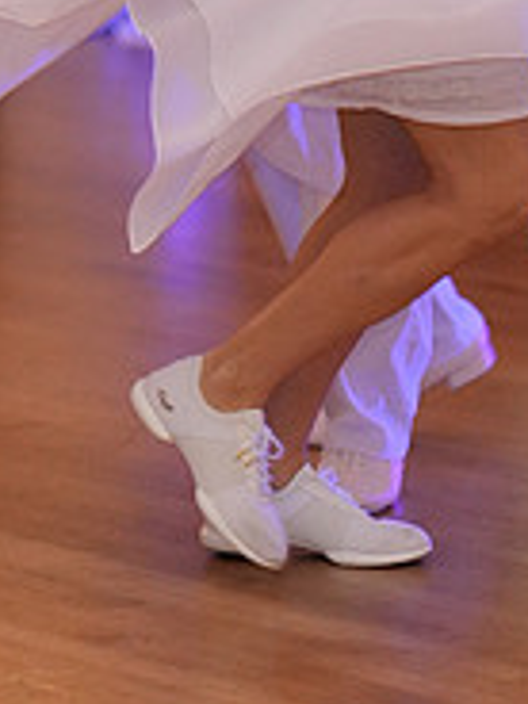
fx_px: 4759
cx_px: 212
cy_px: -157
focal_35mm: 234
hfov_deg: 6.3
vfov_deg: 8.4
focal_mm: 77
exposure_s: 1/250
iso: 5000
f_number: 2
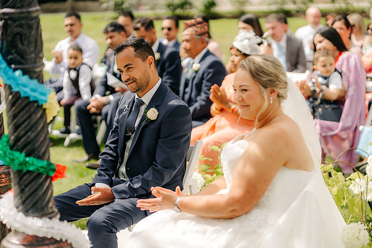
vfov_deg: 16.1
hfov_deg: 23.9
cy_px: 124
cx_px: 186
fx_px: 878
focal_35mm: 85
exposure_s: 1/3200
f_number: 2.2
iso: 100
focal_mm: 85
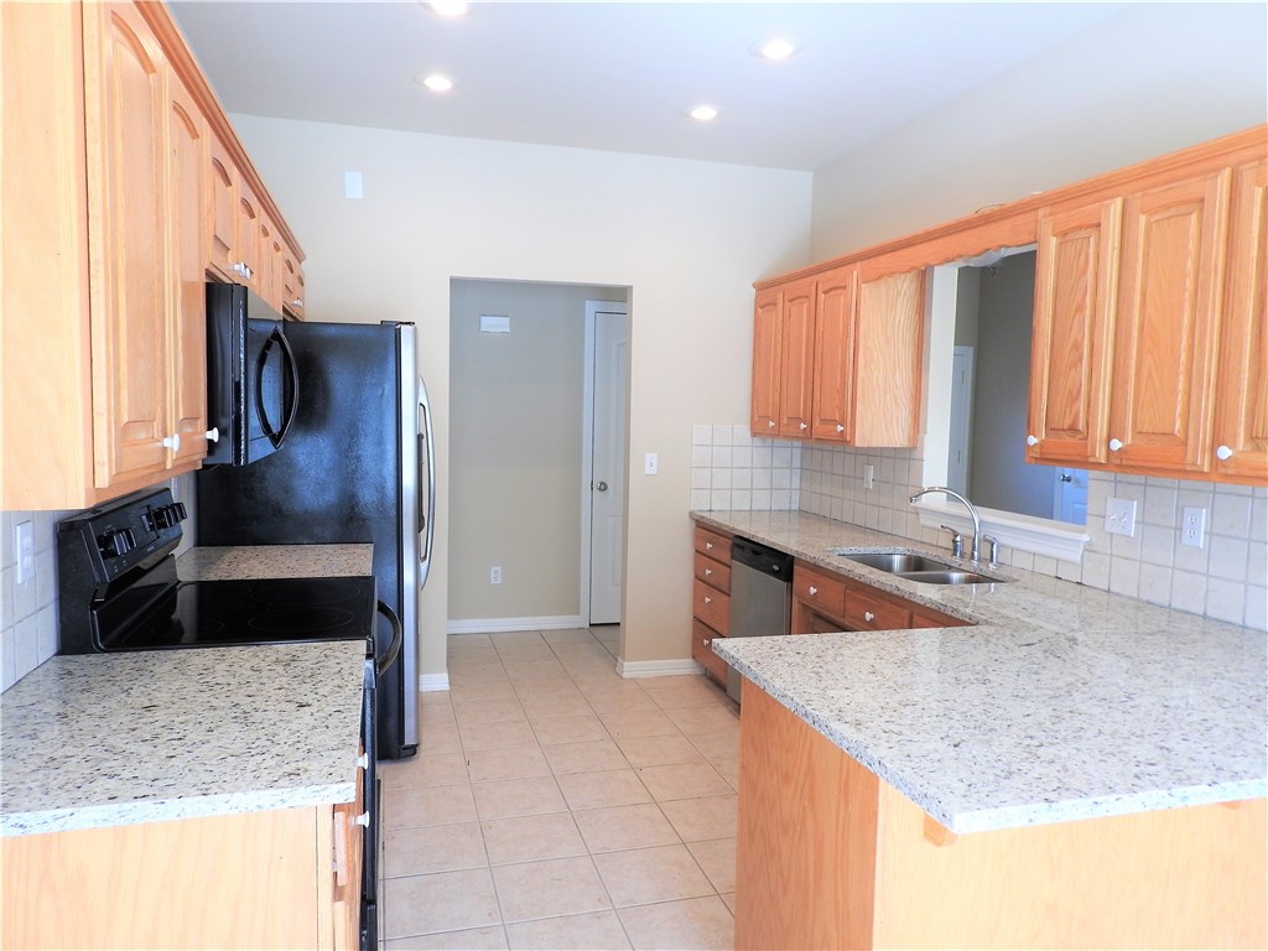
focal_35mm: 24
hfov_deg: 71.6
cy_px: 476
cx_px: 634
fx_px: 879
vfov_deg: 56.8
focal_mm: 4.3
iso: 100
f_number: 3.3
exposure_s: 1/30
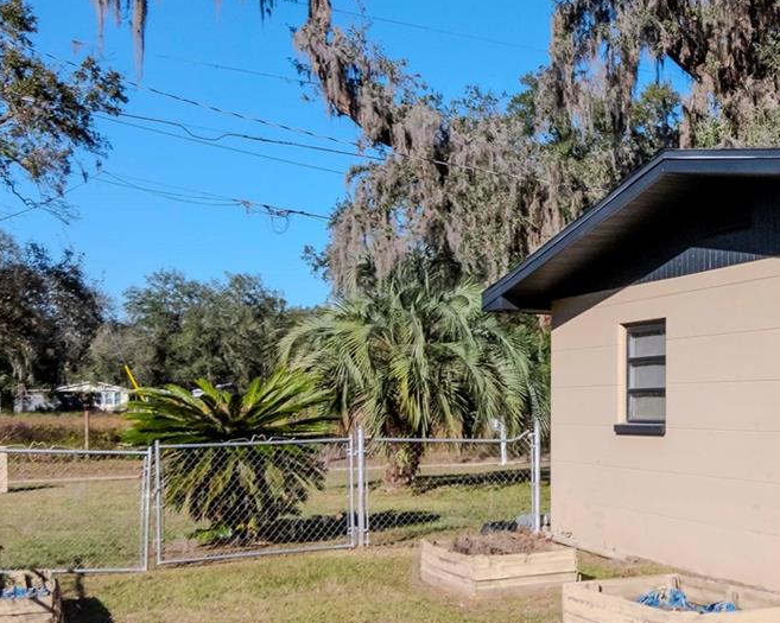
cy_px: 399
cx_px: 678
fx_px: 1108
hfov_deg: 36.7
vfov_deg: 31.3
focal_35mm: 48
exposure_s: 1/3200
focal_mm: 14
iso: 1000
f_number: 10
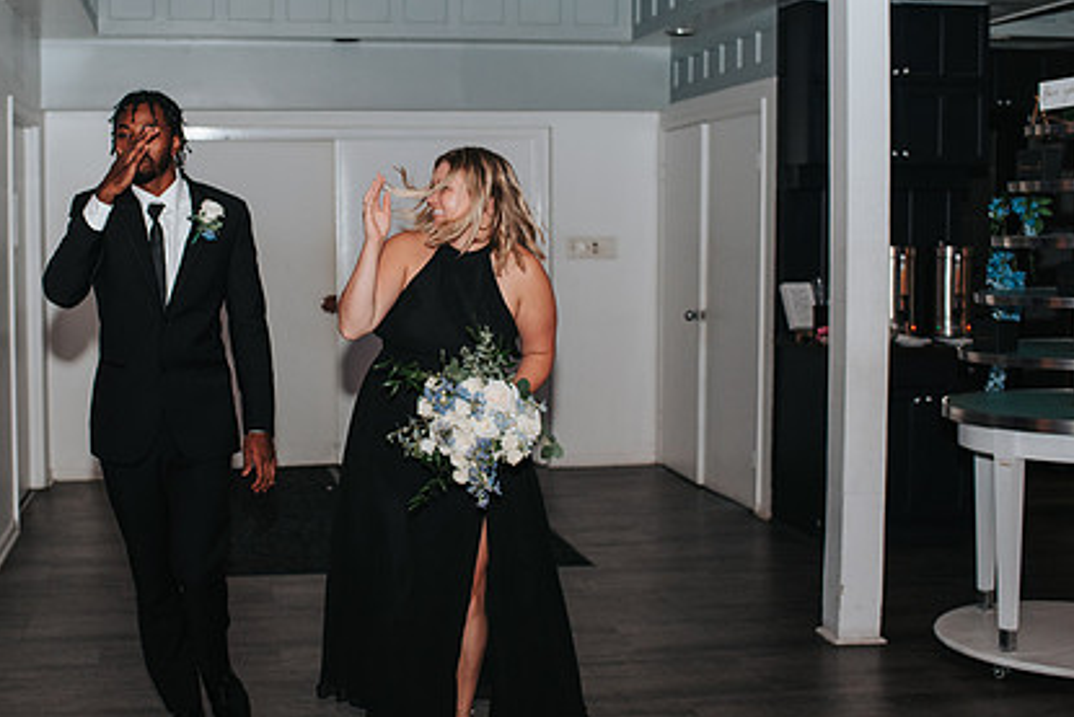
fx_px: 1552
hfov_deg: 37.8
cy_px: 309
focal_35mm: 52
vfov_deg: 26.0
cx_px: 368
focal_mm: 35
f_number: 2.8
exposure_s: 1/200
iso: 1000
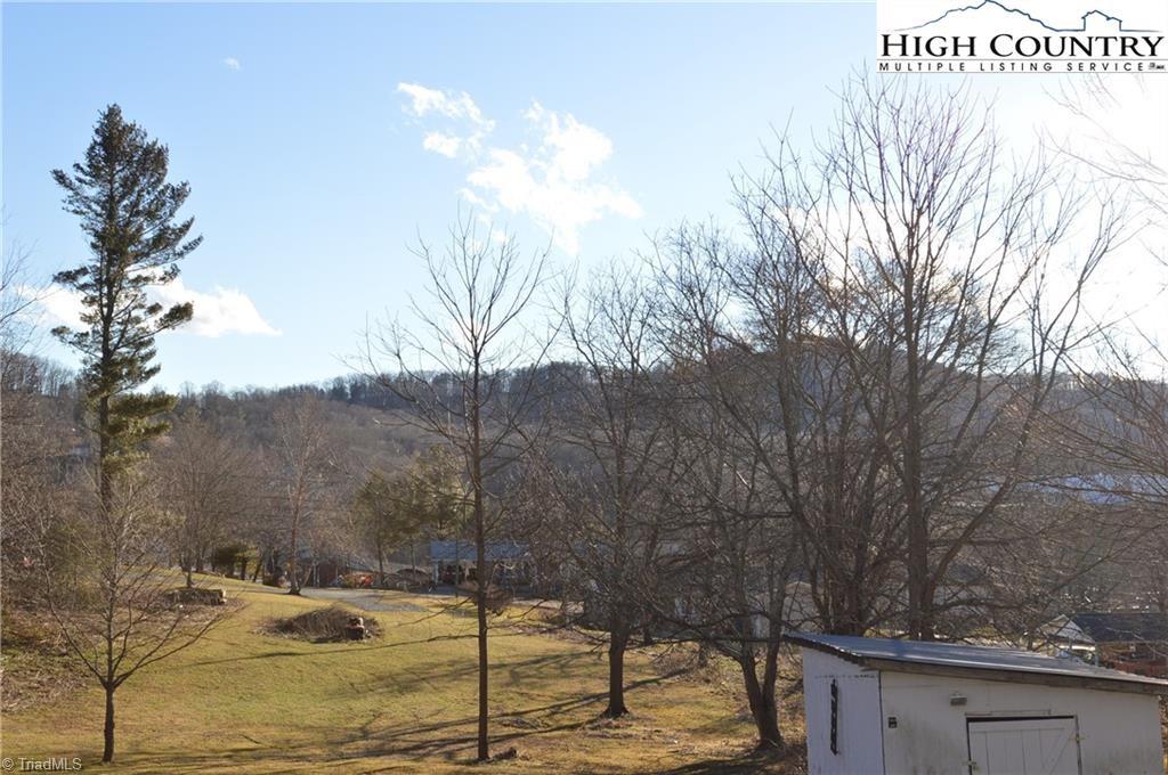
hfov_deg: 45.0
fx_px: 1410
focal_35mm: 44
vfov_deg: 30.8
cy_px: 388
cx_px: 584
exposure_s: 1/200
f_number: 7.1
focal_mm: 29
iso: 100
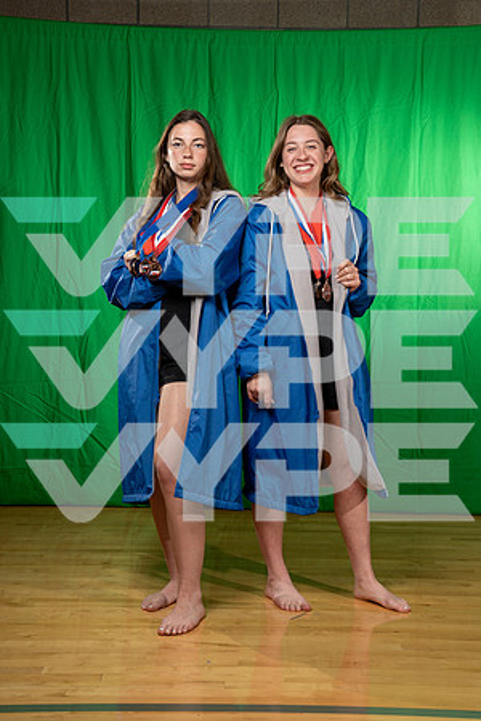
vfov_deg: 38.2
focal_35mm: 52
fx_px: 1042
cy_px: 360
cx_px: 240
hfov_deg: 26.0
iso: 200
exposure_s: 1/250
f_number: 9
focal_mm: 52
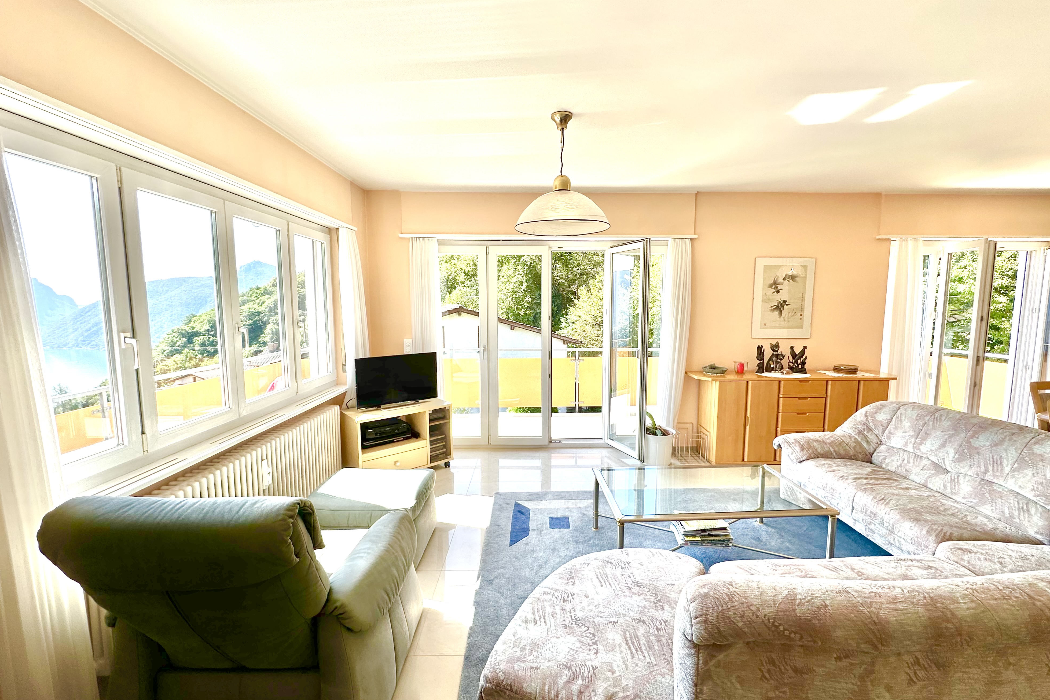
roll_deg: +0.9
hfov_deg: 100.4
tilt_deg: -6.2
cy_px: 345
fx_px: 437
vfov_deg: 77.3
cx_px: 539
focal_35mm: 15
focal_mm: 2.22
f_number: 2.2
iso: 40
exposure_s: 1/380
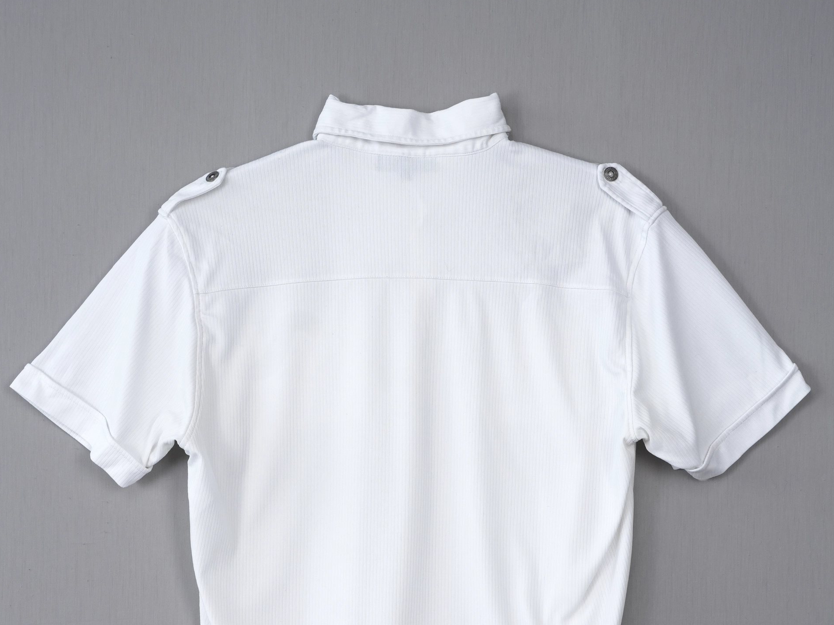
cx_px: 416
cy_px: 549
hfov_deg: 28.7
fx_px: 1632
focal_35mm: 68
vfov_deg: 21.3
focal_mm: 31
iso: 320
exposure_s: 1/60
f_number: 9
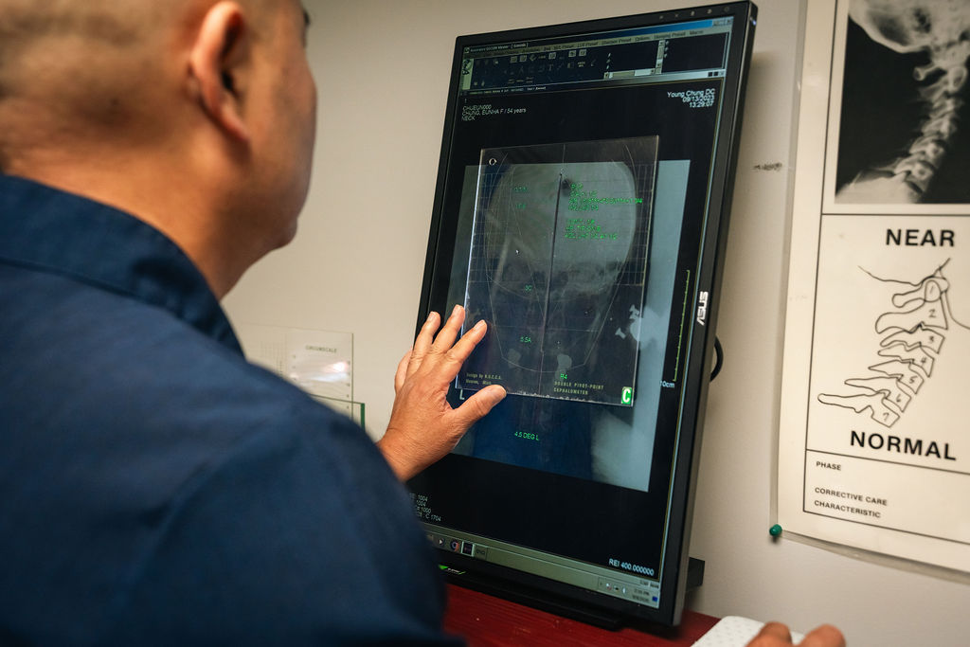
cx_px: 485
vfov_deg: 37.9
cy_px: 324
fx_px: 943
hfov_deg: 54.4
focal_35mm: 35
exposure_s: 1/250
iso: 1250
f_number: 3.5
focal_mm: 35
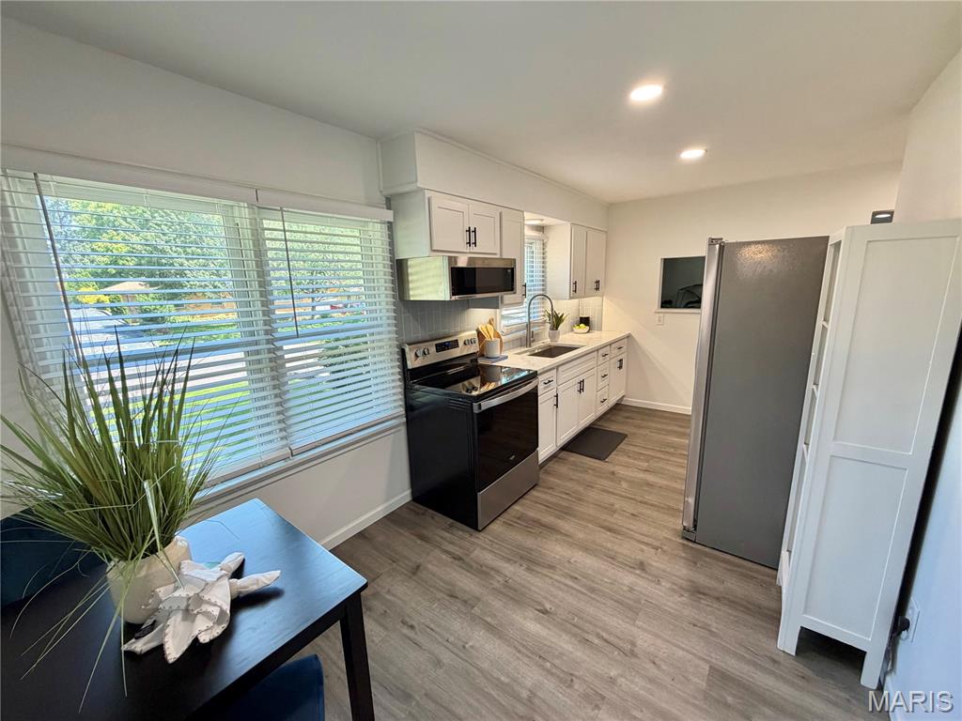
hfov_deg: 102.1
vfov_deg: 85.7
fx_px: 389
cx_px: 481
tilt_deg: -11.7
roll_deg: +1.8
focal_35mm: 14
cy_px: 360
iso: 160
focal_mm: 2.22
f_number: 2.2
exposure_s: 1/120
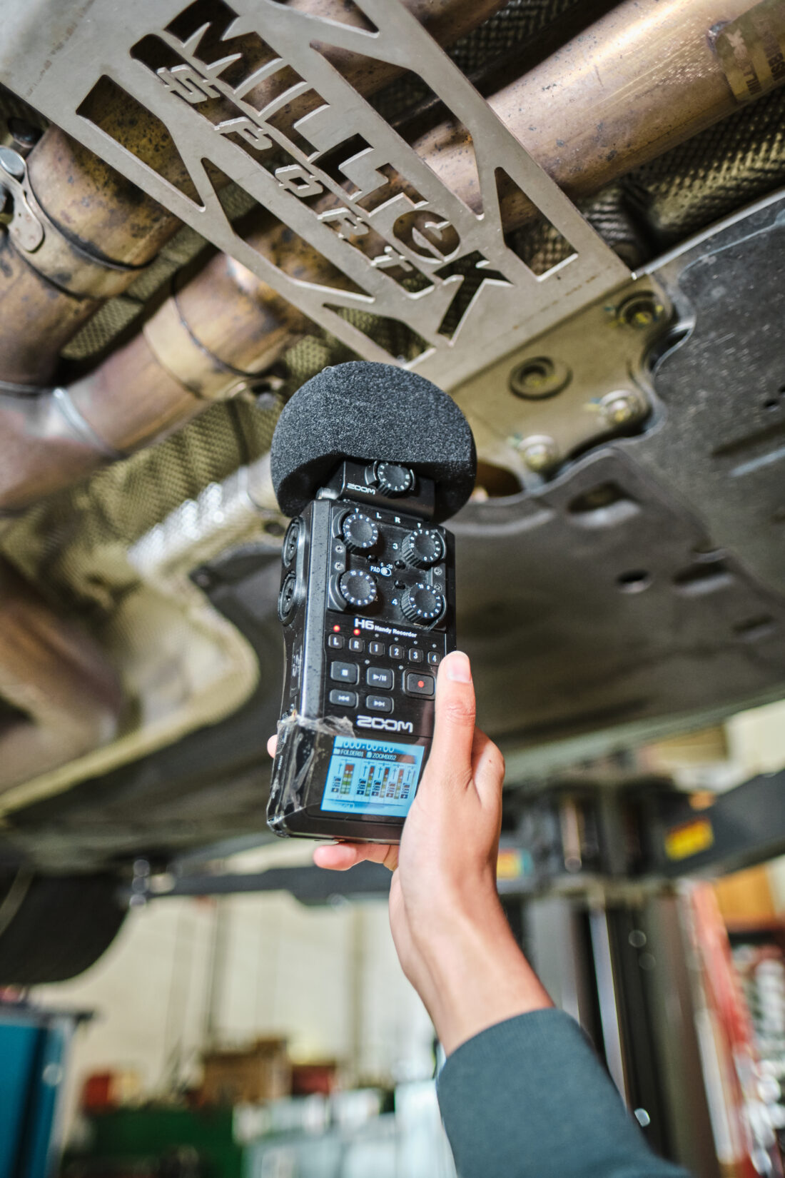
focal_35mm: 24
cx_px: 392
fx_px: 785
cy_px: 589
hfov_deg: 53.1
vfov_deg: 73.7
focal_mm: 16
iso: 640
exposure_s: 1/125
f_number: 1.4
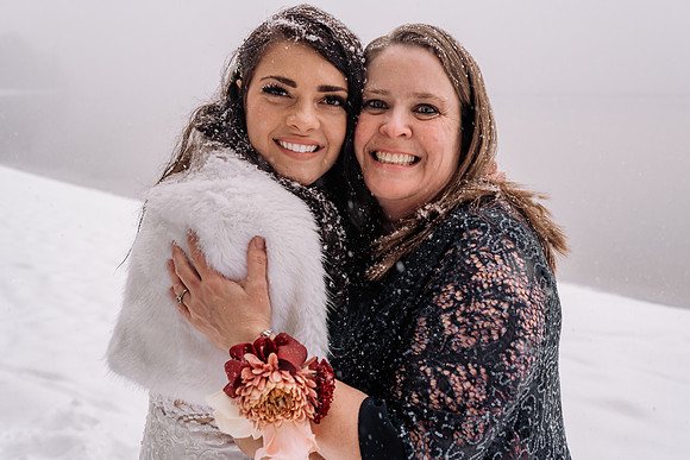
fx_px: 671
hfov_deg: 54.4
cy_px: 230
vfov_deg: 37.9
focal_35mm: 35
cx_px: 345
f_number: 5
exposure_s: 1/250
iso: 1250
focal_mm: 35
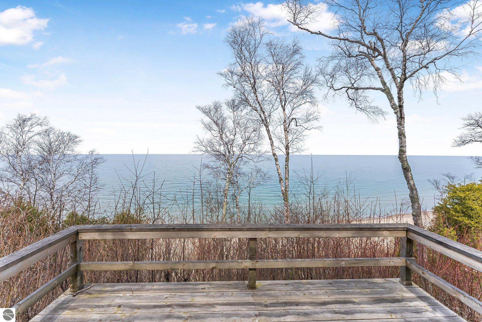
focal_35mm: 15
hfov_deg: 101.9
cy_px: 161
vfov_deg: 78.9
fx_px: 196
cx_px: 241
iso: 640
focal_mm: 14.6
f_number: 18
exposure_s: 1/320
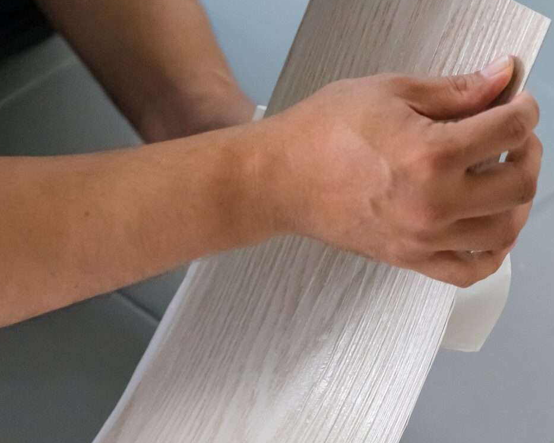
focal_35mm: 219
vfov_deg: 7.1
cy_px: 251
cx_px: 390
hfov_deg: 8.8
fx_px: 3590
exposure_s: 1/3200
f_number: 2
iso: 2500
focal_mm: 85
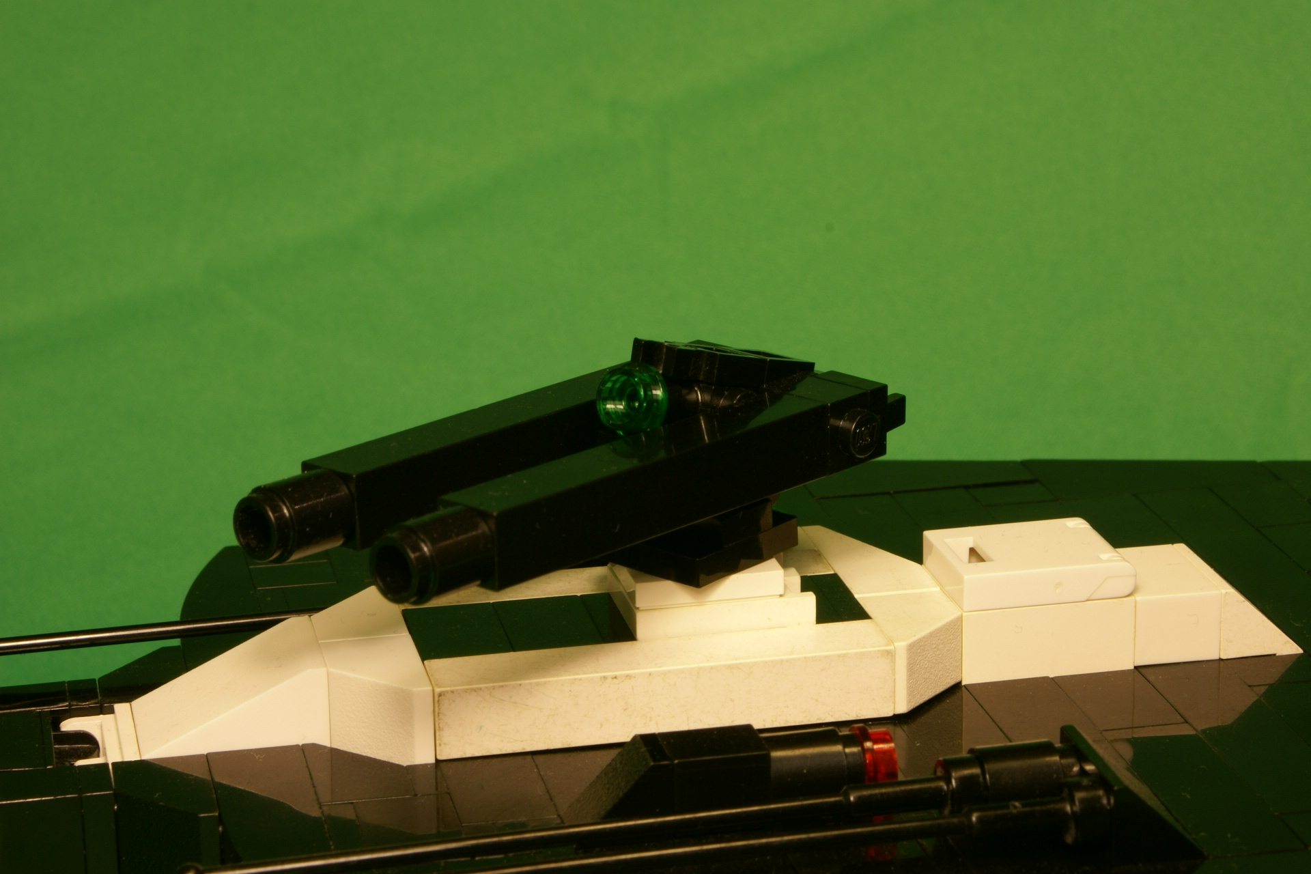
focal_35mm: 90
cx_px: 656
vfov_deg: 15.2
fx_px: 3277
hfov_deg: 22.6
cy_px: 437
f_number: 22
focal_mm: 60
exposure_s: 1.6
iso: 100
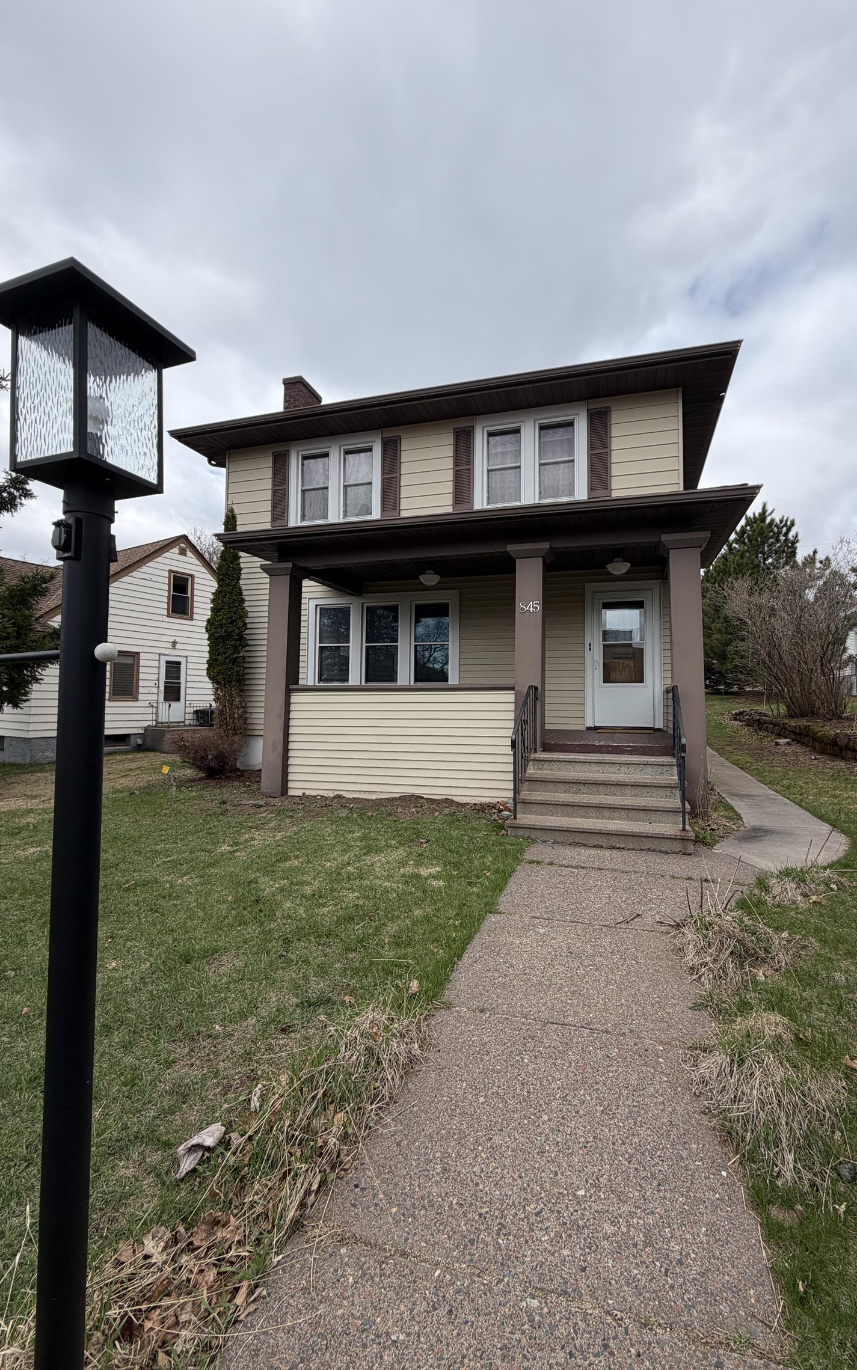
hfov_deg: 74.6
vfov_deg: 101.5
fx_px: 560
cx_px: 473
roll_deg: +0.4
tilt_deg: +2.9
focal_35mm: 15
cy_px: 687
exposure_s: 1/770
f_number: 2.2
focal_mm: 2.22
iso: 25
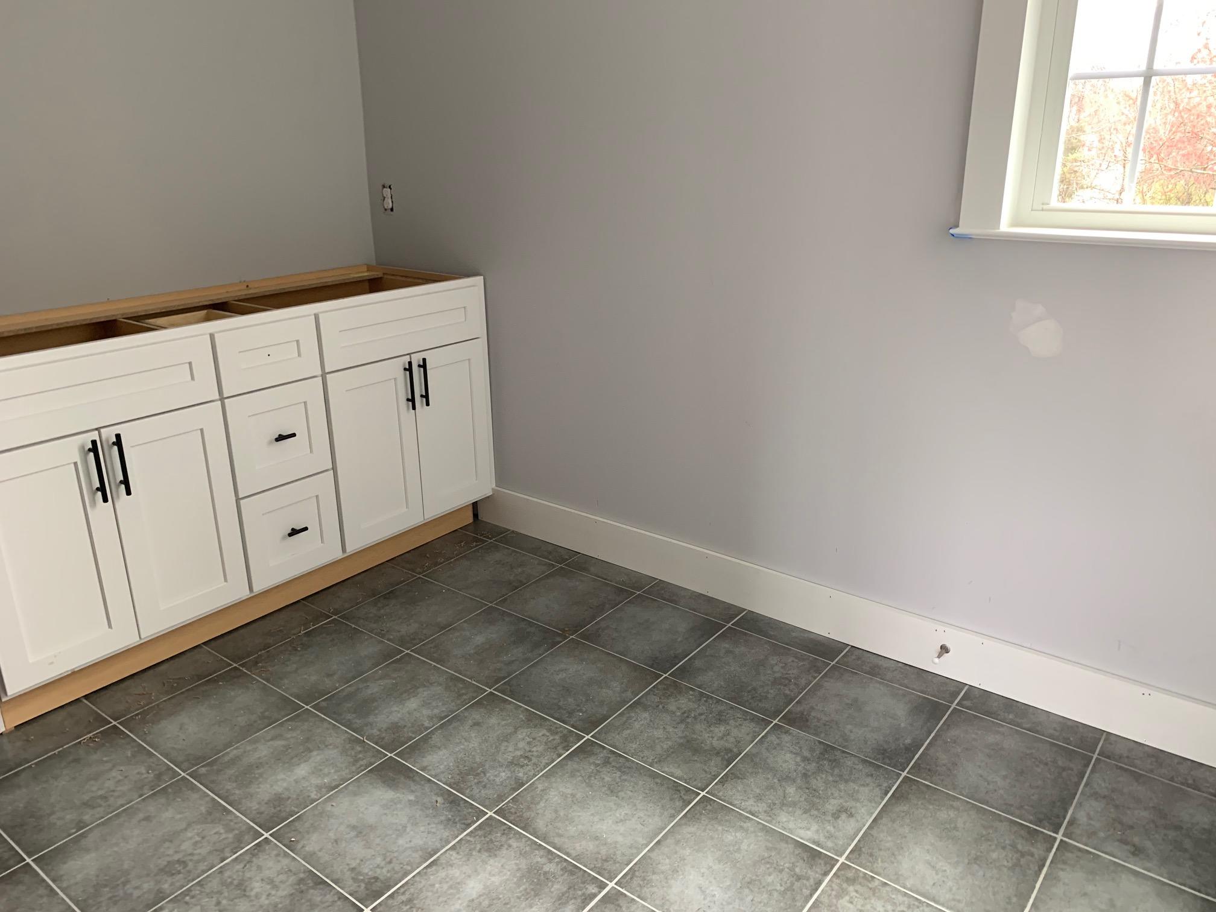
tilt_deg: -18.0
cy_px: 456
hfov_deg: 67.3
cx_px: 608
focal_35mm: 26
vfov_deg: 53.1
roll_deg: +1.0
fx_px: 913
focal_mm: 4.25
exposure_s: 1/60
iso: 200
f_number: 1.8
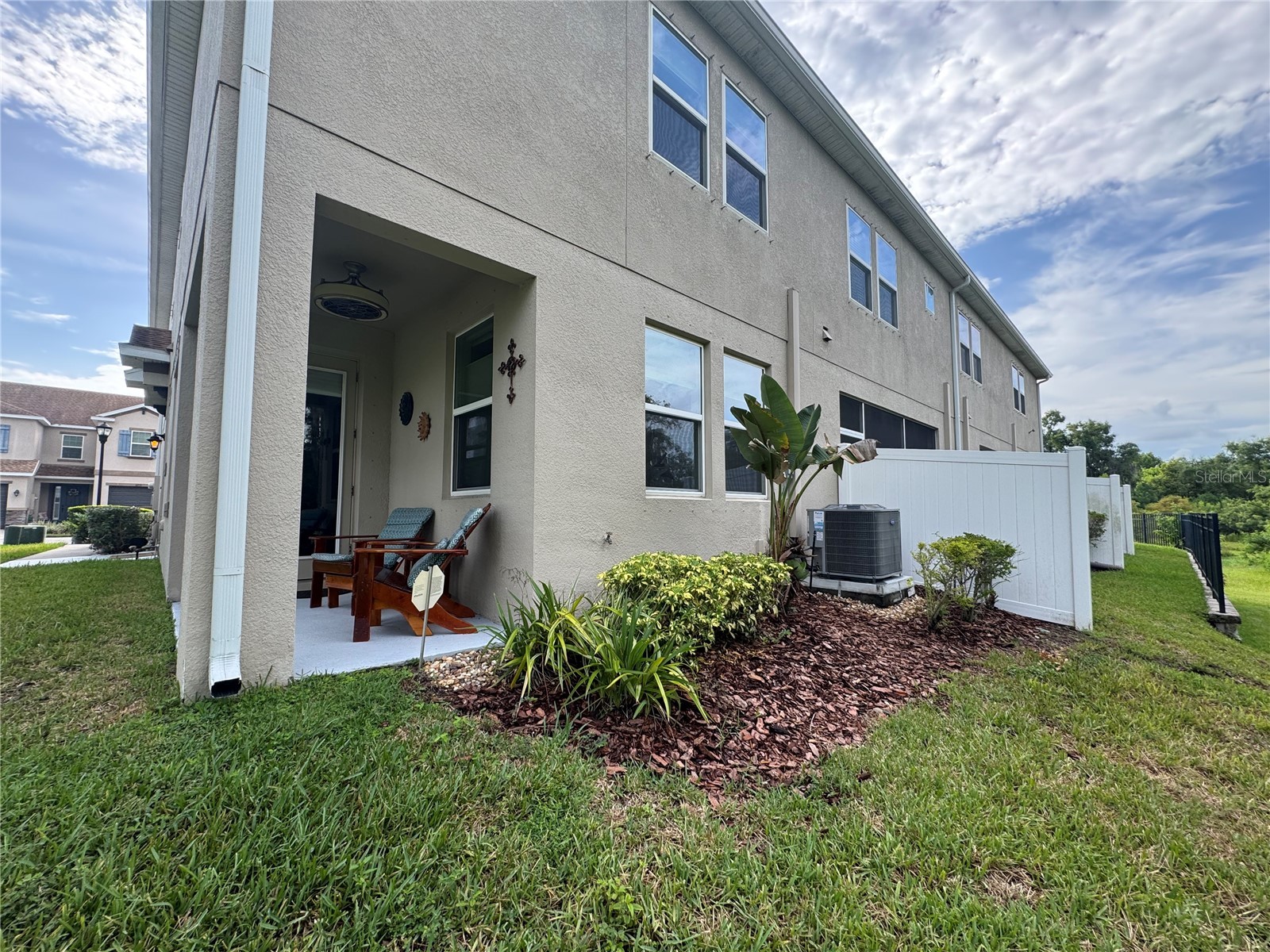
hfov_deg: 102.1
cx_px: 635
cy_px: 476
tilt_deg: +4.0
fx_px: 514
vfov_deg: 85.7
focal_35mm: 14
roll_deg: -0.3
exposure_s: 1/384
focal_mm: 2.22
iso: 40
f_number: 2.2
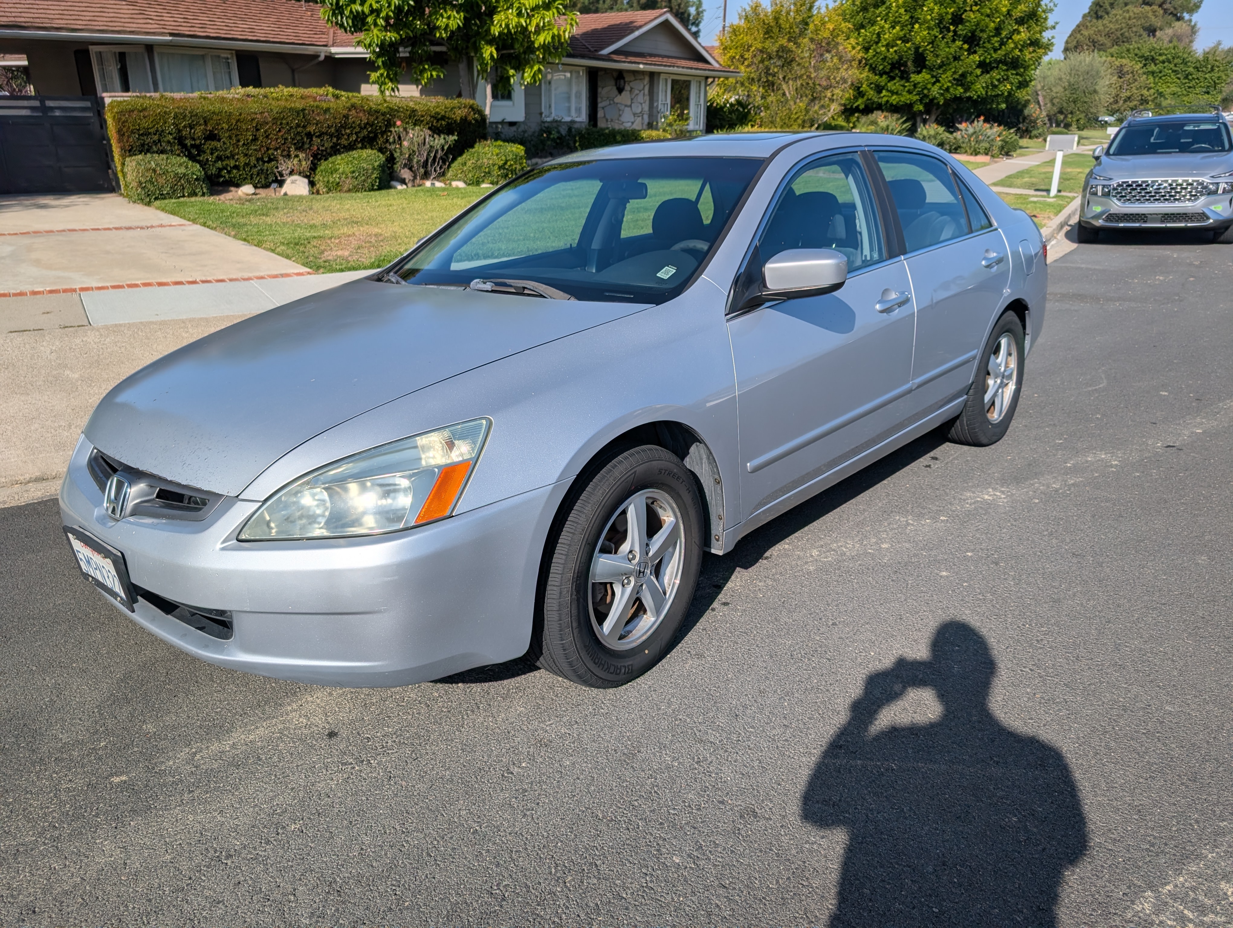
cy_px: 464
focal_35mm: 24
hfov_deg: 71.5
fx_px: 856
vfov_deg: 56.9
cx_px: 616
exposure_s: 1/15873
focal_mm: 6.9
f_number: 1.68
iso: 21
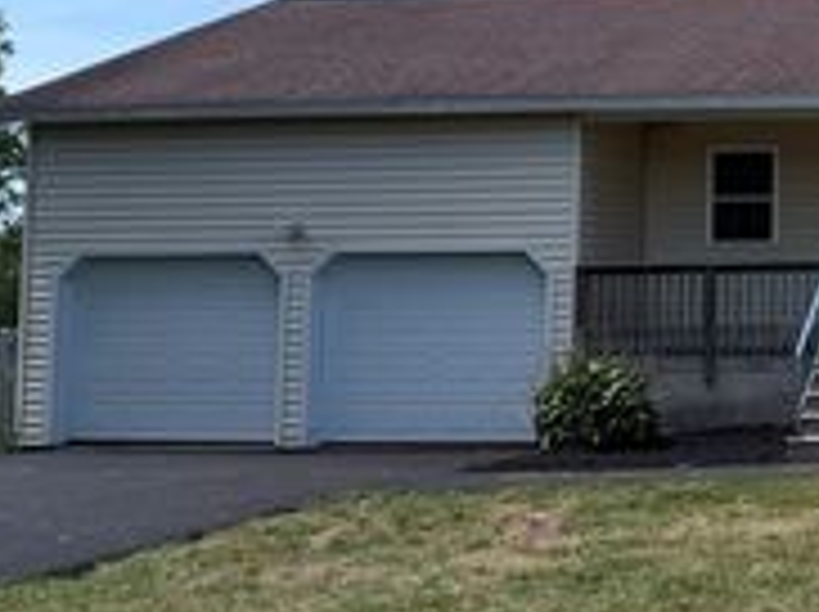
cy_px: 146
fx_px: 1559
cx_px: 1004
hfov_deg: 26.0
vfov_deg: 22.0
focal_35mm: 66
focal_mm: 6.76
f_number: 1.78
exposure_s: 1/3584
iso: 80
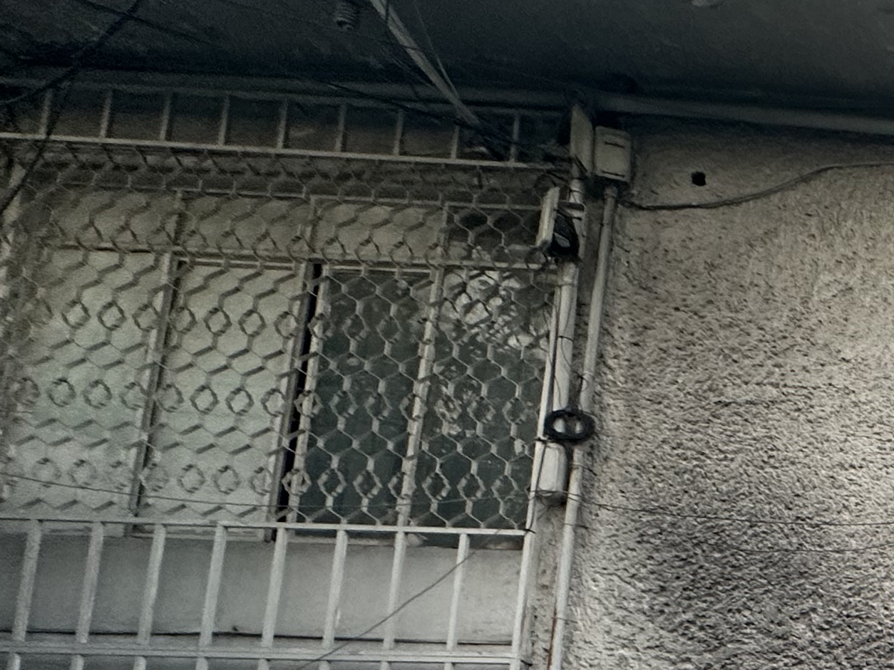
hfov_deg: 26.4
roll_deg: +0.0
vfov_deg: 27.7
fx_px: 1162
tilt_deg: +7.3
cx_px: 1419
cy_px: 829
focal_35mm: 45
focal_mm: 2.22
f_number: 2.2
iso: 160
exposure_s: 1/99
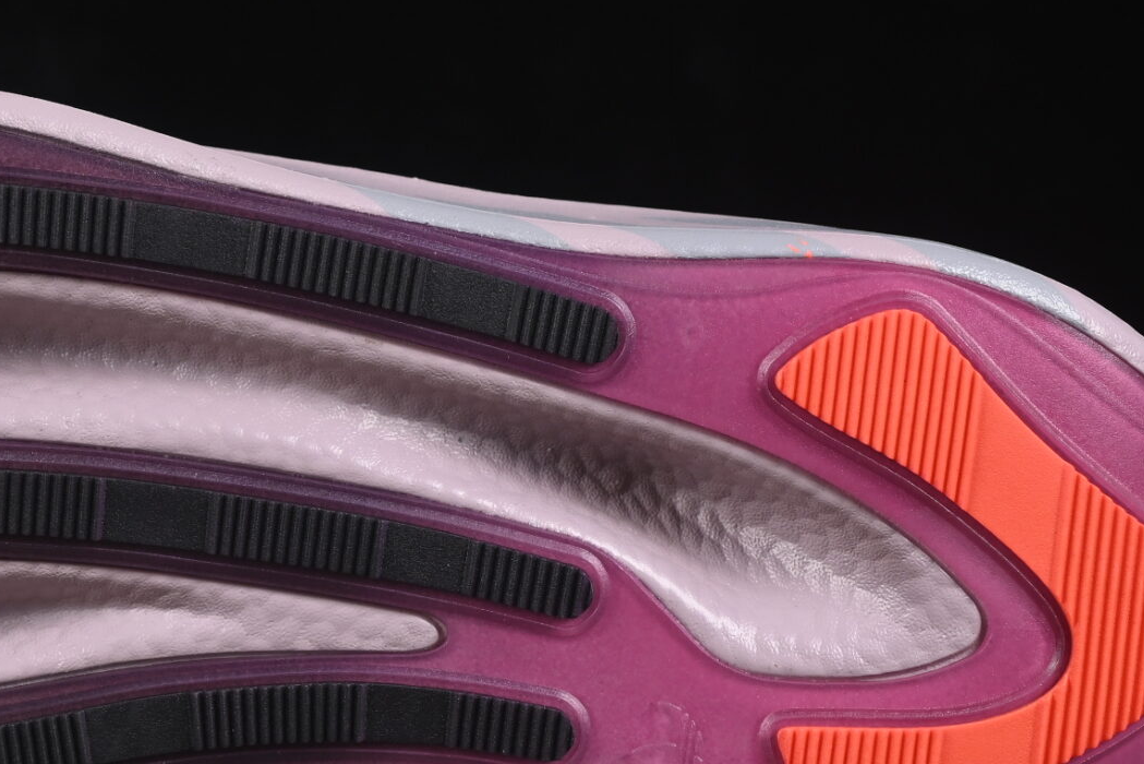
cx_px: 232
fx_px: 5817
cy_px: 316
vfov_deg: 7.5
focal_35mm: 183
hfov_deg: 11.2
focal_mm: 50
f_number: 7.1
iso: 160
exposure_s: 1/80
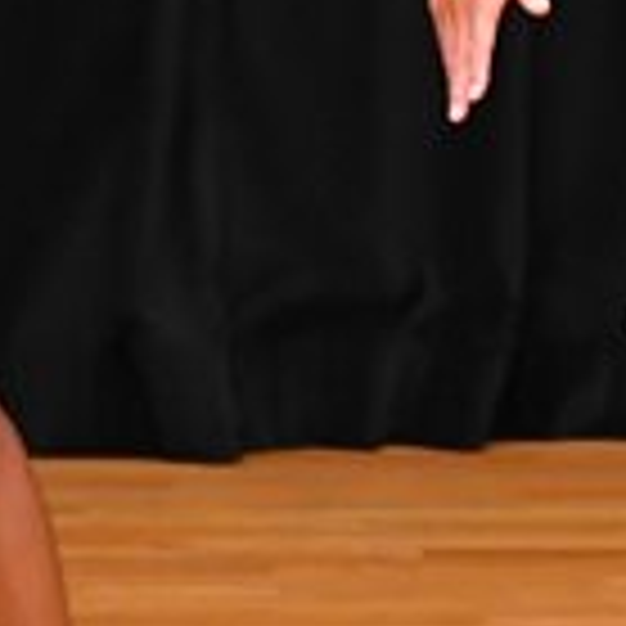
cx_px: 1016
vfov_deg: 1.4
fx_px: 26127
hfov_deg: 1.4
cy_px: 14
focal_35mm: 1277
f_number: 5.6
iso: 4000
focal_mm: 180
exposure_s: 1/400
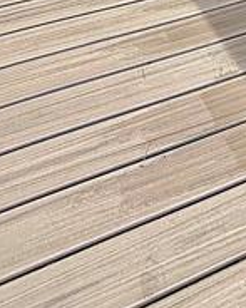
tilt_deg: -4.4
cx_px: 146
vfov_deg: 19.4
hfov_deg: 26.6
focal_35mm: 57
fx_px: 519
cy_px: -301
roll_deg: -0.5
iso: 50
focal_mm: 2.22
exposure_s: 1/1795
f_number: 2.2
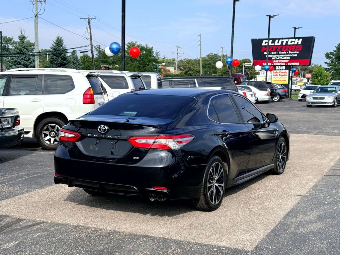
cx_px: 170
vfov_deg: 30.3
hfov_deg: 39.6
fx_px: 472
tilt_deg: -4.5
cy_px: 128
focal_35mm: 48
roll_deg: -1.3
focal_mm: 6.76
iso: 64
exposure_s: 1/3226
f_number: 1.78
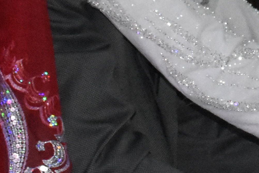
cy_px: -79
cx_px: 367
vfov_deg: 3.4
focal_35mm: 406
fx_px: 2920
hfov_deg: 5.0
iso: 6400
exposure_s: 1/250
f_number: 10
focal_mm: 45
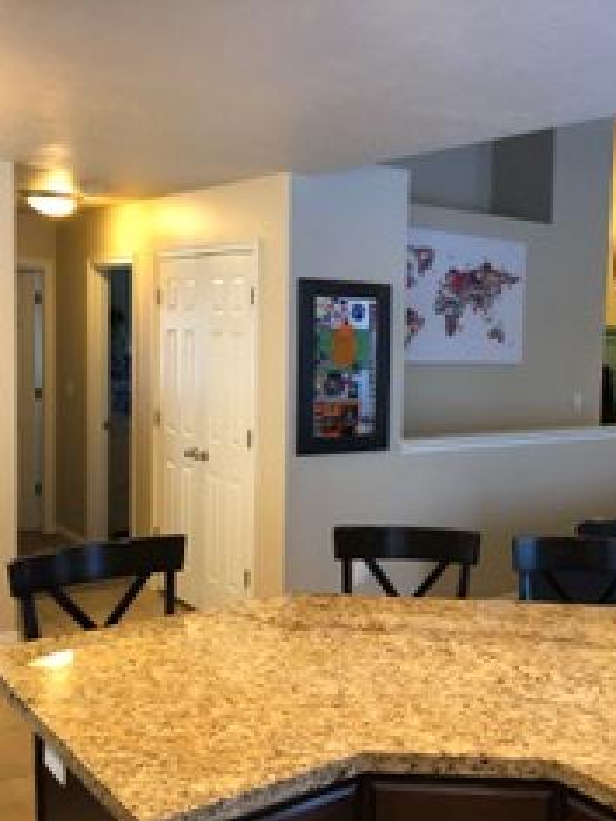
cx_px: 529
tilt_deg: -3.3
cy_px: 416
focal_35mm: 38
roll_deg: -2.3
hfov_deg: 35.9
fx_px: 902
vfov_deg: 49.0
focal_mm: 3.99
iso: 64
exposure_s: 1/15
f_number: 1.8
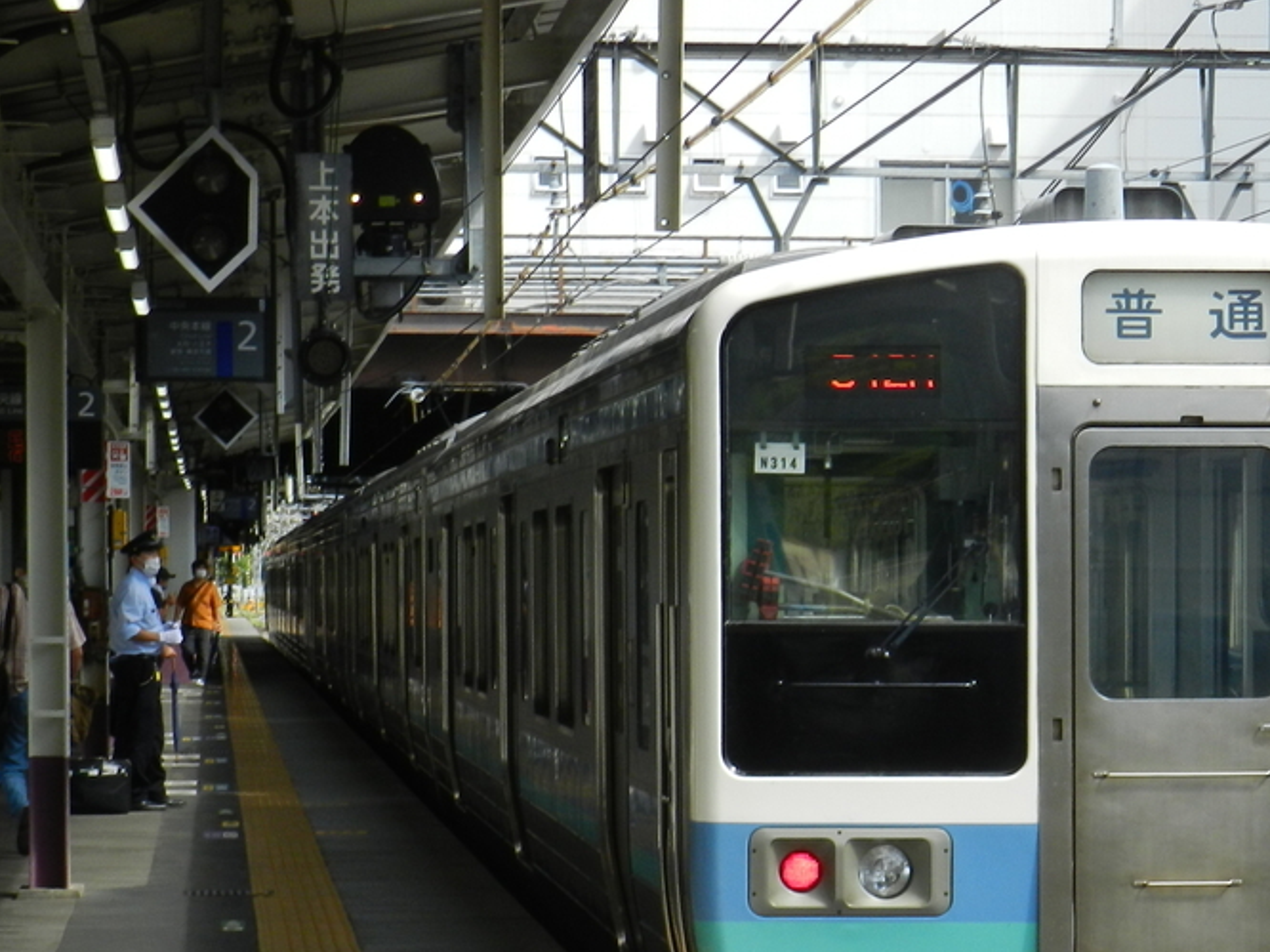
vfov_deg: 10.8
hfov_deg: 14.3
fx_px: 5024
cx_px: 1060
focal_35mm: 137
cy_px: 652
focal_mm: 13.5
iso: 160
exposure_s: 1/400
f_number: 4.8
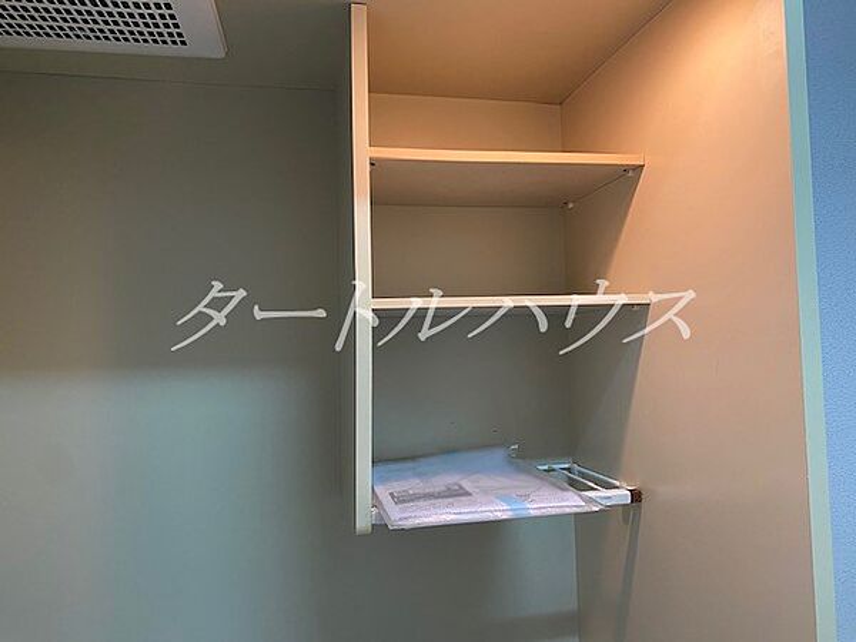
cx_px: 428
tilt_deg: +3.6
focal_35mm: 26
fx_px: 643
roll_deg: +0.7
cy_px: 321
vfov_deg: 53.1
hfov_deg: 67.3
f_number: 1.8
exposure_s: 1/60
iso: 200
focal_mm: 4.25
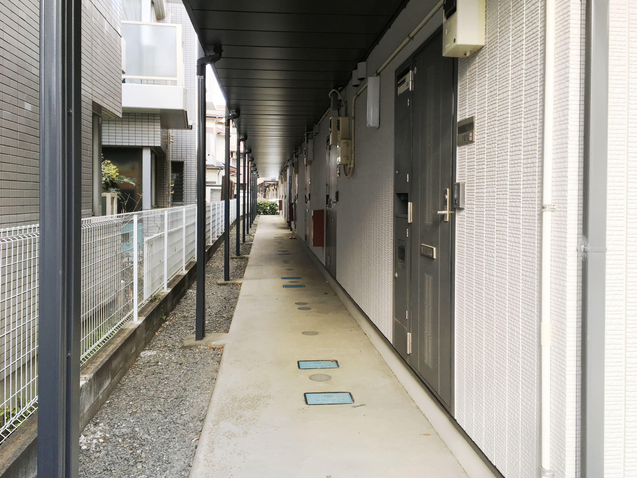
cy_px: 239
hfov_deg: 61.7
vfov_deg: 48.2
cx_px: 318
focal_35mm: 29
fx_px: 534
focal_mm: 4.15
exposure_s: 1/120
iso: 40
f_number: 2.2
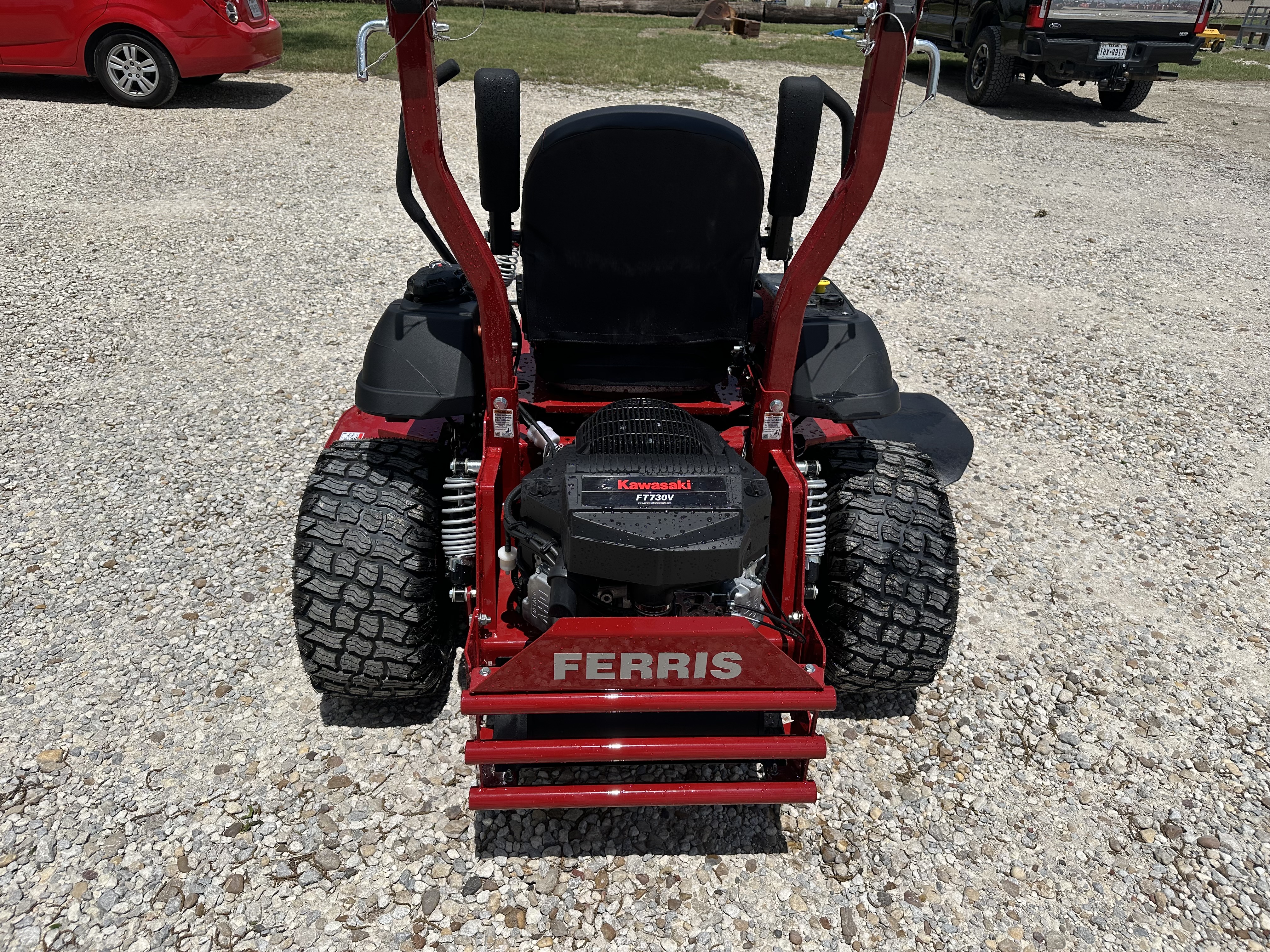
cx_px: 635
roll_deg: -0.8
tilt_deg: -29.8
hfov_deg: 71.6
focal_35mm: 24
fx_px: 881
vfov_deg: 56.8
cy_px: 476
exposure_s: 1/9709
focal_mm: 6.86
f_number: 1.78
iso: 80
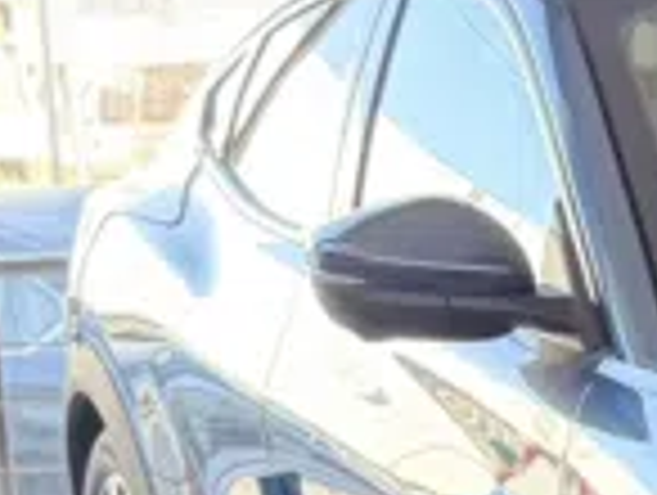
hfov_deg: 14.8
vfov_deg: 13.1
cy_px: 801
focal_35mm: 105
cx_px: 1372
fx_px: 1996
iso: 200
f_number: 1.78
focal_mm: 6.76
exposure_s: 1/79
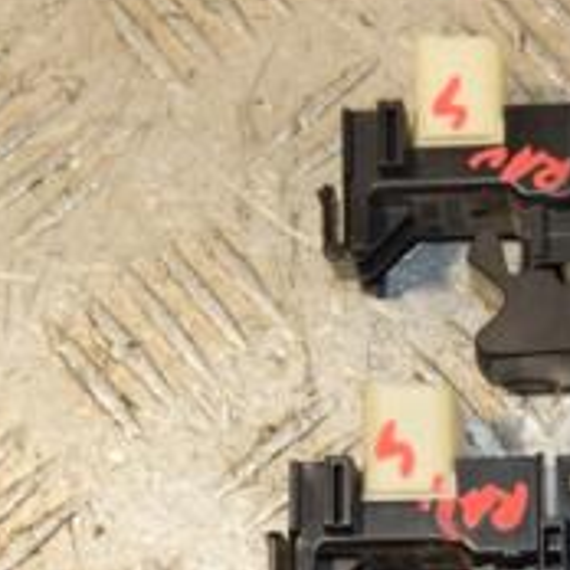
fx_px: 2859
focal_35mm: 153
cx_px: 573
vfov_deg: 11.4
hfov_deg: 11.3
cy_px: 341
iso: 800
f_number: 9
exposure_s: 1/200
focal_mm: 35
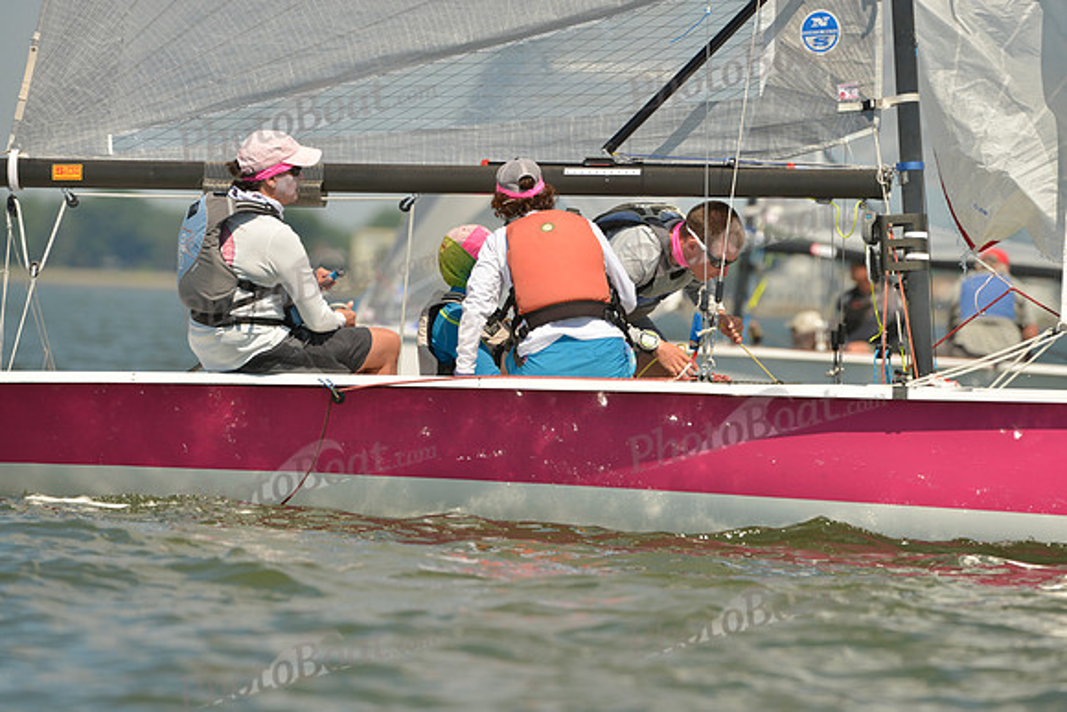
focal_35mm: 400
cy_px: 356
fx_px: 11858
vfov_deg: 3.4
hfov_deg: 5.2
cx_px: 534
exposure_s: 1/1000
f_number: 7.1
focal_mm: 400
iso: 200
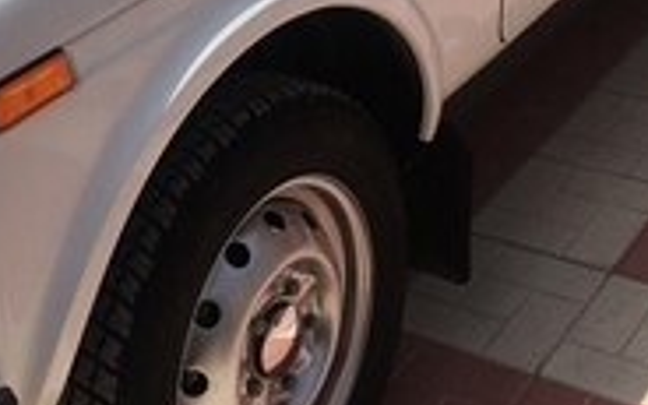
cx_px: 338
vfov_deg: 14.9
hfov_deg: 24.9
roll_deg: +5.4
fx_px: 1466
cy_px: -158
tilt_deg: -17.2
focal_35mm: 83
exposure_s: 1/4049
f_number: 2.2
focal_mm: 4.15
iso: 25
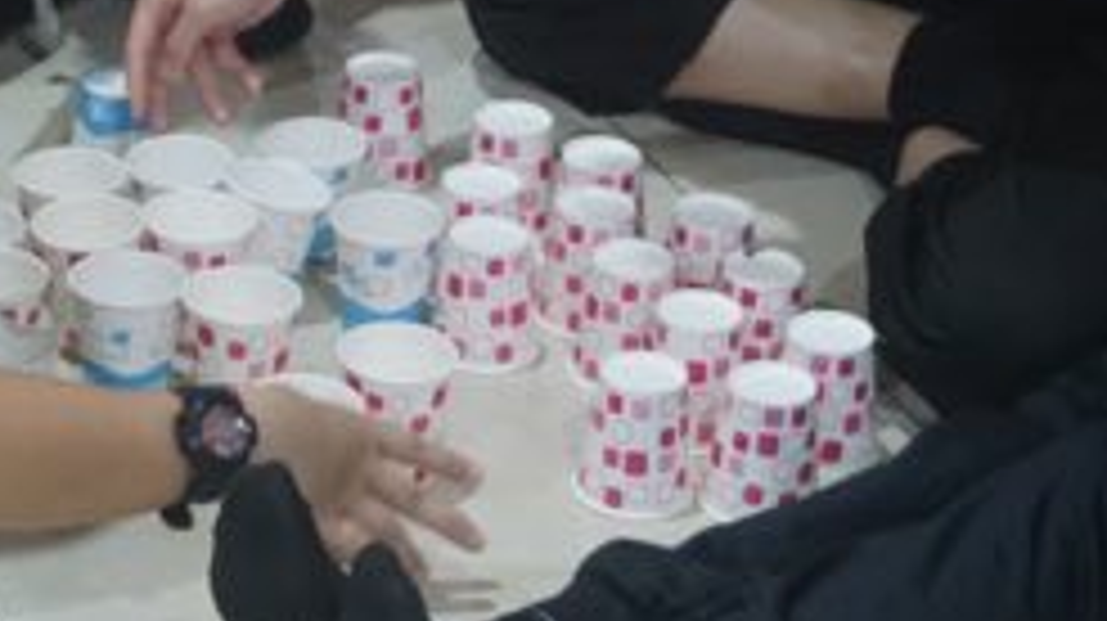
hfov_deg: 16.5
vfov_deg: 9.3
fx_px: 3784
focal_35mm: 129
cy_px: 72
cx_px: 202
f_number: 5.6
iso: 2500
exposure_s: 1/160
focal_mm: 42
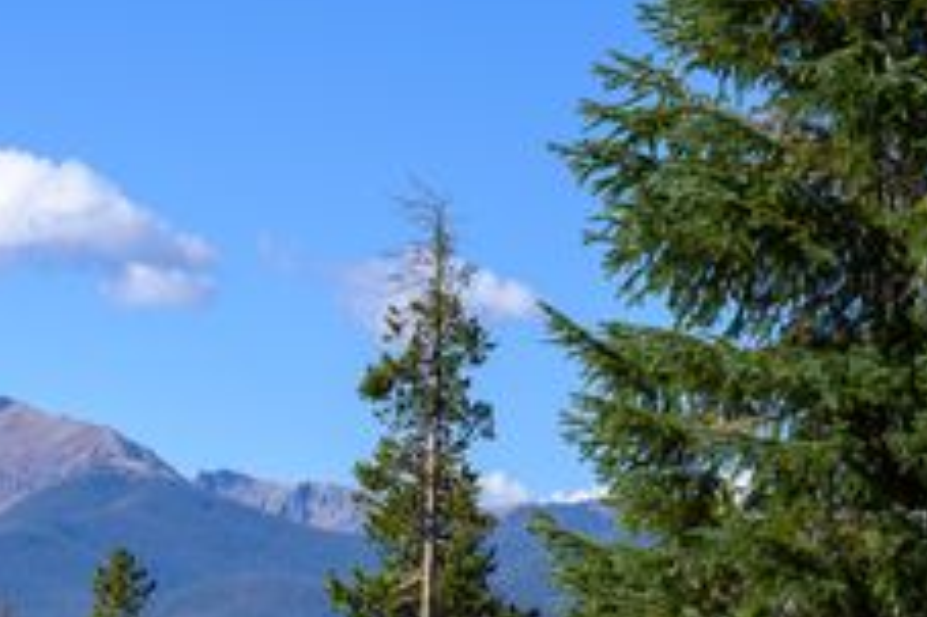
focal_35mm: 187
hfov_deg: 10.9
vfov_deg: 7.3
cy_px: 582
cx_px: -29
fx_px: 4812
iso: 100
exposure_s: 1/200
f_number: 8
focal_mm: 85
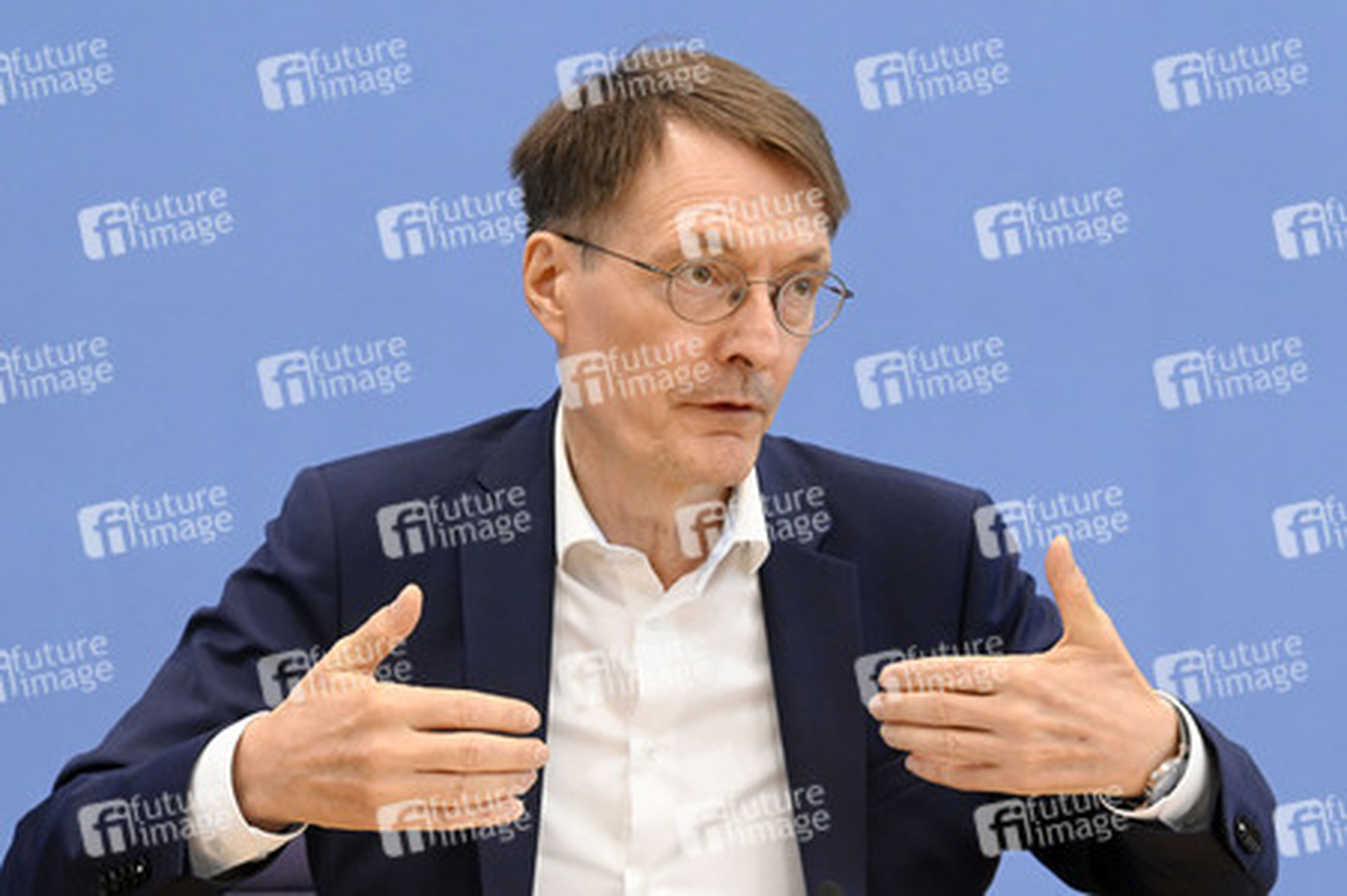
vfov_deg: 14.4
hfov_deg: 21.5
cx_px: 674
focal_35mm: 95
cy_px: 448
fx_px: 3552
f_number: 5.6
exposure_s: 1/640
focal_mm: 95
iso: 5000
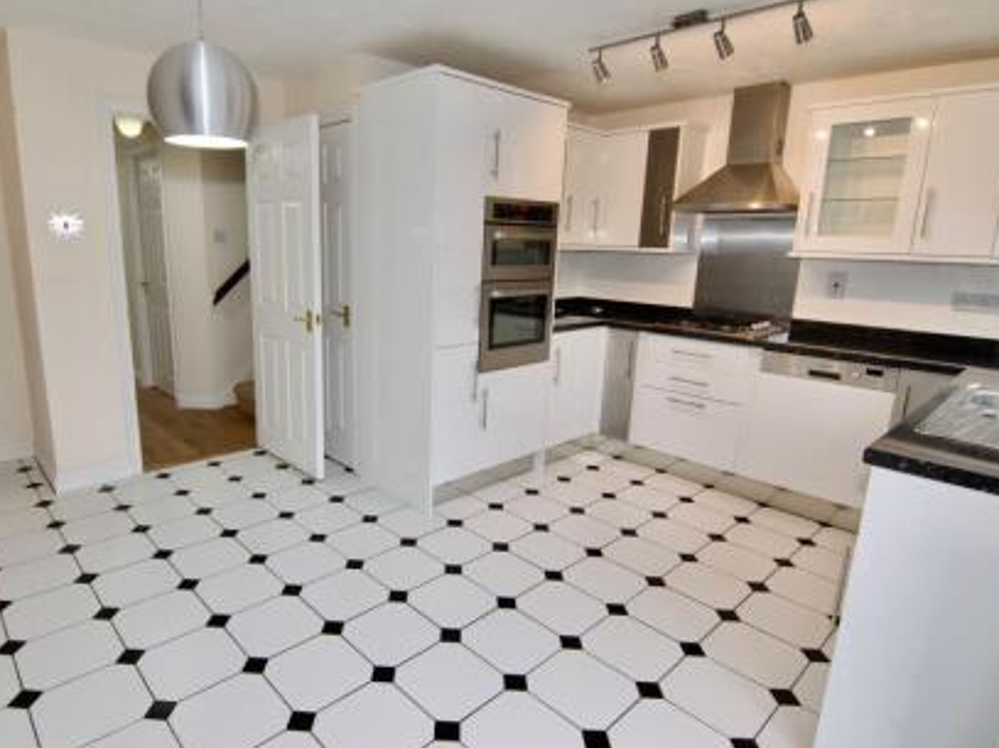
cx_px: 434
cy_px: 376
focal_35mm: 19
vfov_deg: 69.9
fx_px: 536
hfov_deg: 85.6
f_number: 4.5
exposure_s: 1/80
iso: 400
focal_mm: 11
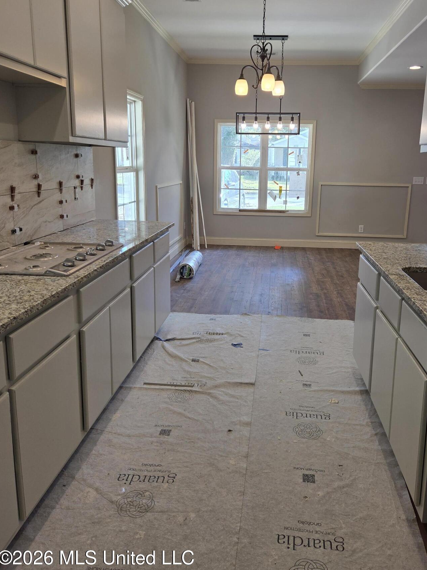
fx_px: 444
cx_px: 247
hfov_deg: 51.1
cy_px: 254
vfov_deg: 65.1
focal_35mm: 27
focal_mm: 5.4
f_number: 1.8
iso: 50
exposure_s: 1/120
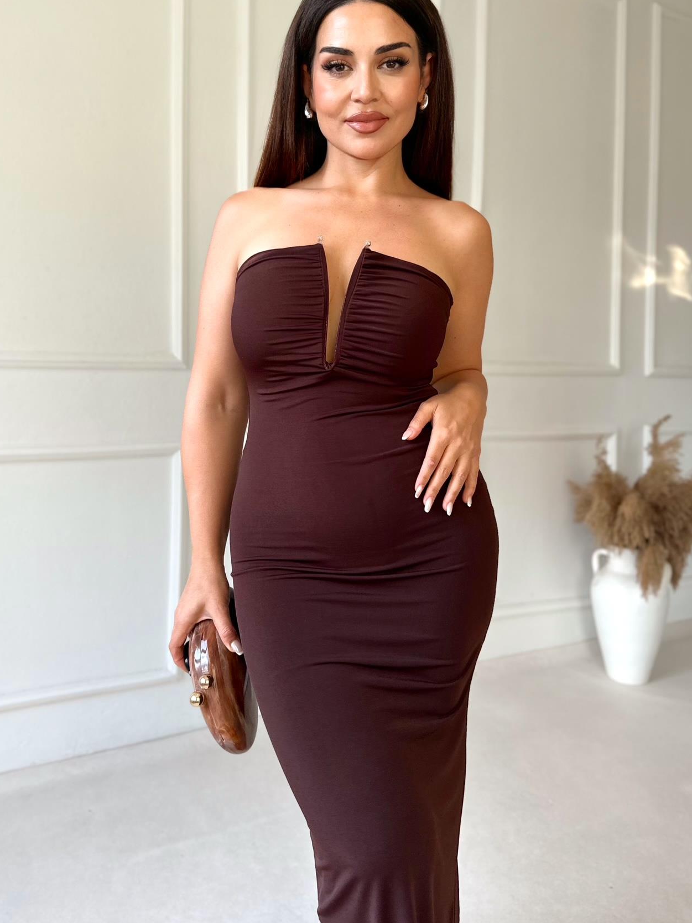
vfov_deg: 61.1
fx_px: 773
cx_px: 315
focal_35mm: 29
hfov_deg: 48.2
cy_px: 369
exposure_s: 1/121
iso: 125
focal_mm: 6.86
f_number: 1.78
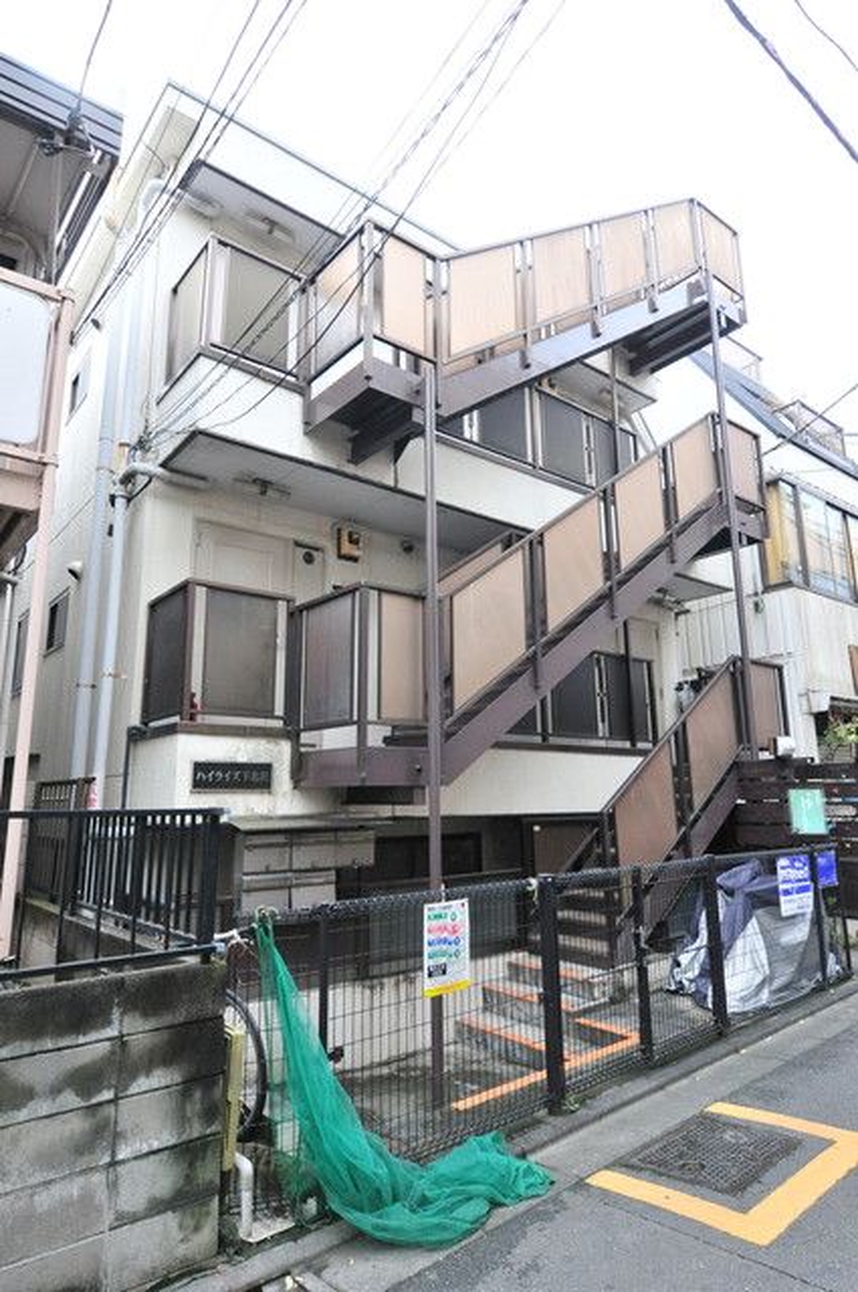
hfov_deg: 59.4
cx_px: 429
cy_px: 646
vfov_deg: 81.3
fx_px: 753
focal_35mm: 21
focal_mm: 14
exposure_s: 1/320
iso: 1000
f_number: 9
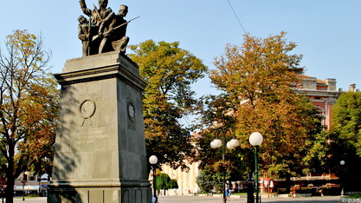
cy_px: 105
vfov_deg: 34.6
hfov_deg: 57.7
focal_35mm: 34
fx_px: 325
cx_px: 149
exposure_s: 1/250
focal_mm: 18
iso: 100
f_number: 8
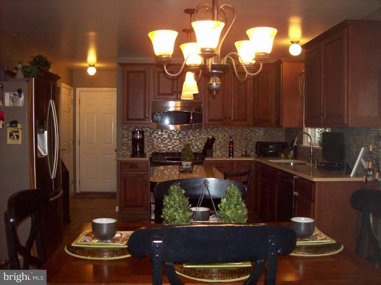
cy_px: 142
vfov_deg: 39.7
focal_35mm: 36
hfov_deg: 51.4
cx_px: 190
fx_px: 396
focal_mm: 6
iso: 140
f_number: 2.7
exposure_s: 1/64
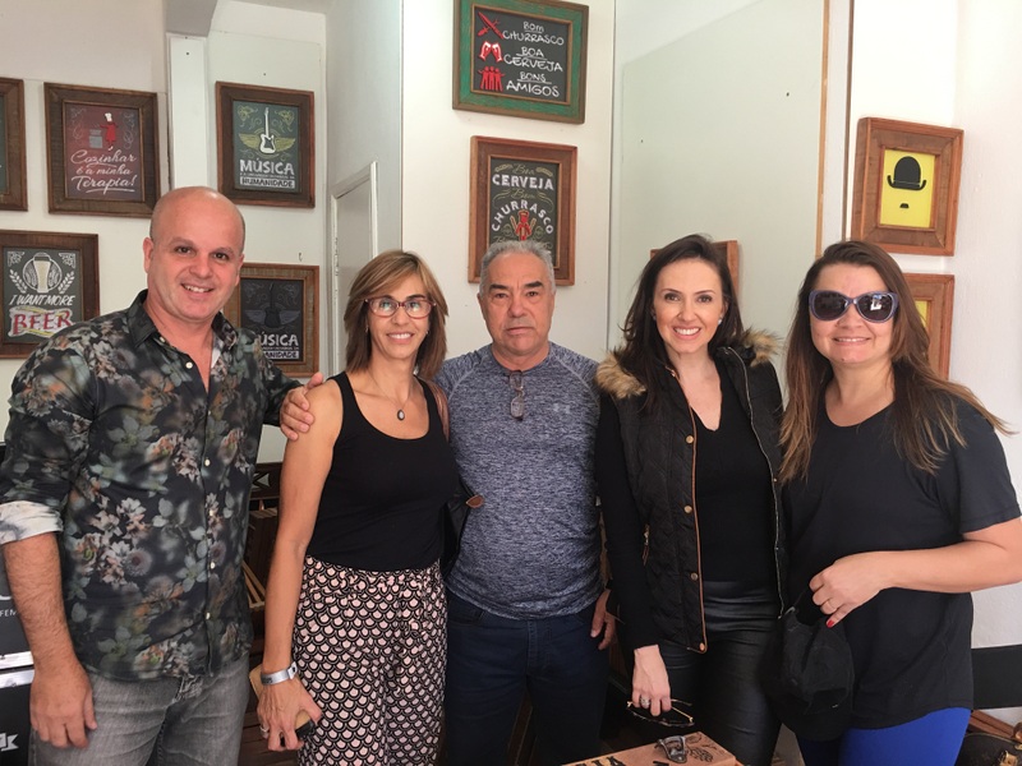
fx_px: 856
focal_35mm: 29
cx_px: 511
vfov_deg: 48.2
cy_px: 383
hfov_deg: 61.7
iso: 32
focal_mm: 4.15
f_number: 2.2
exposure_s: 1/30
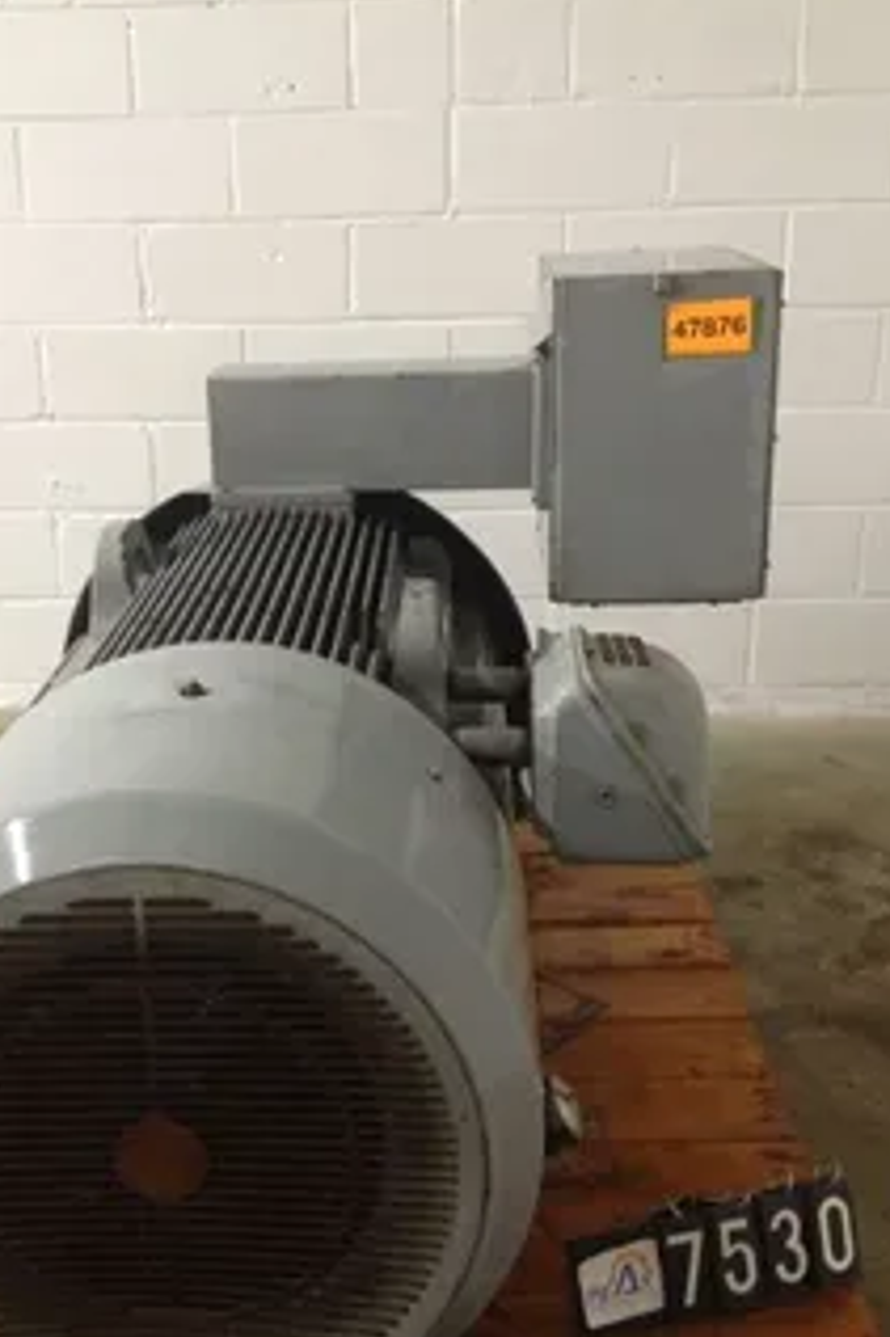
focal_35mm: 46
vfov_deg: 42.8
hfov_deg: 29.1
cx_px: 333
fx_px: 1708
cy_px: 666
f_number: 2.4
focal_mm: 4.28
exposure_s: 1/20
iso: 160
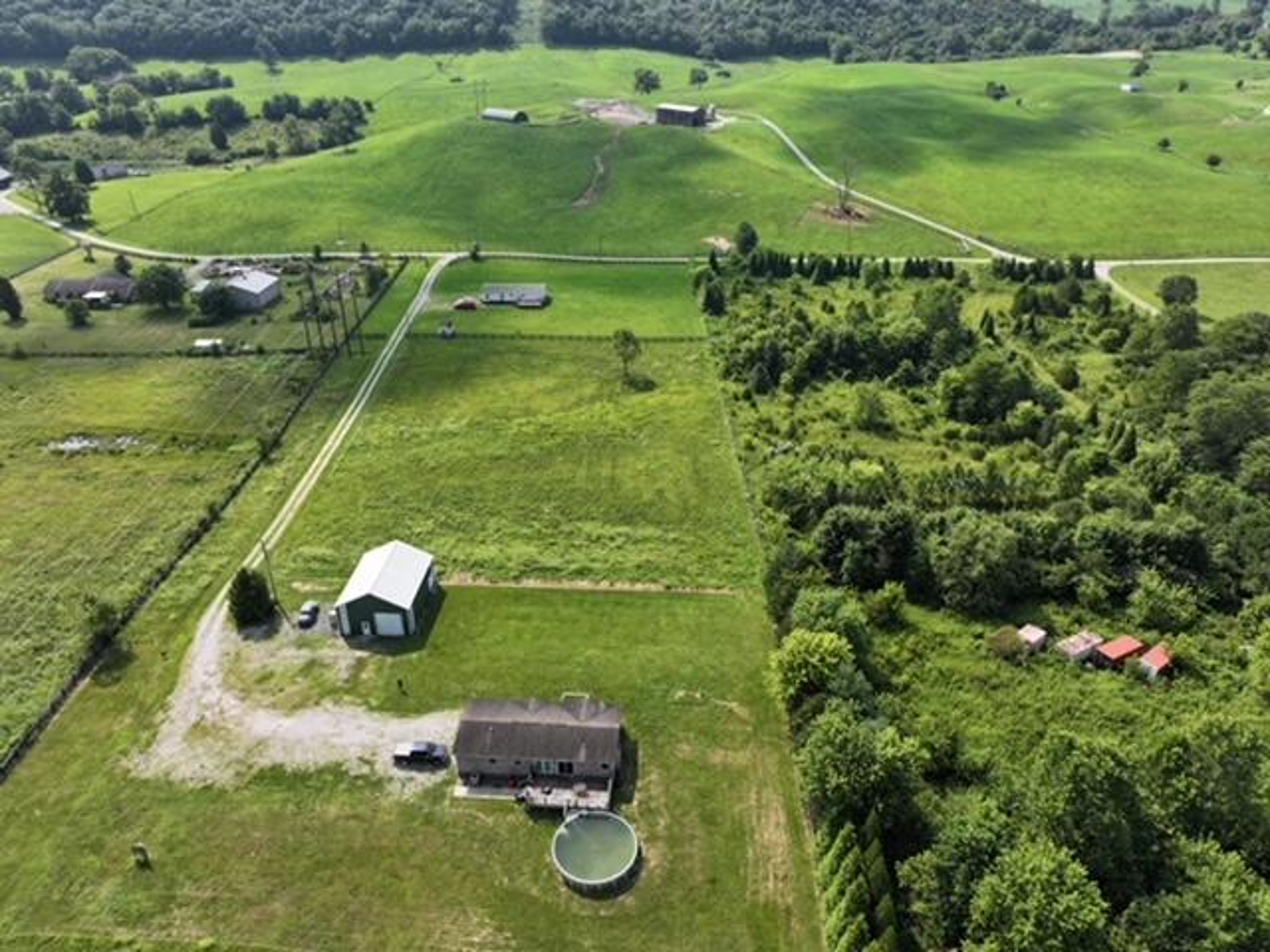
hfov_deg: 71.6
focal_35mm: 24
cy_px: 476
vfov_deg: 56.8
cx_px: 635
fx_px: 881
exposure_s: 1/160
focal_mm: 12.29
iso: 100
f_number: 2.8
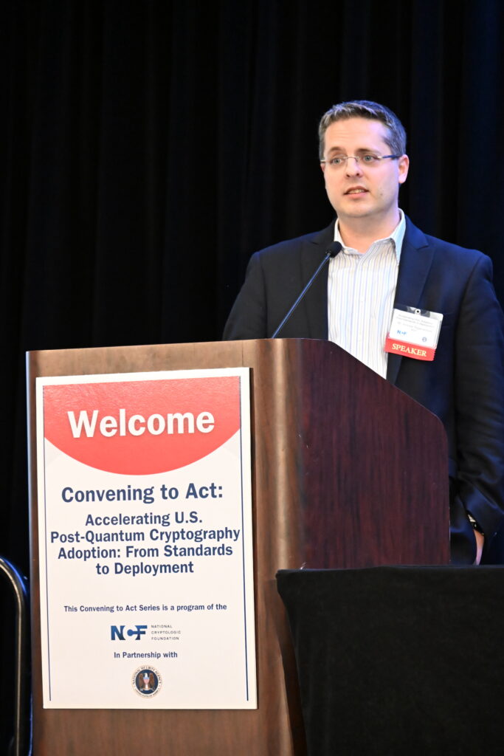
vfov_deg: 10.3
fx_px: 4198
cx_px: 252
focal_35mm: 200
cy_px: 378
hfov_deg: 6.9
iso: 12800
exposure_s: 1/125
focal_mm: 200
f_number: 6.3
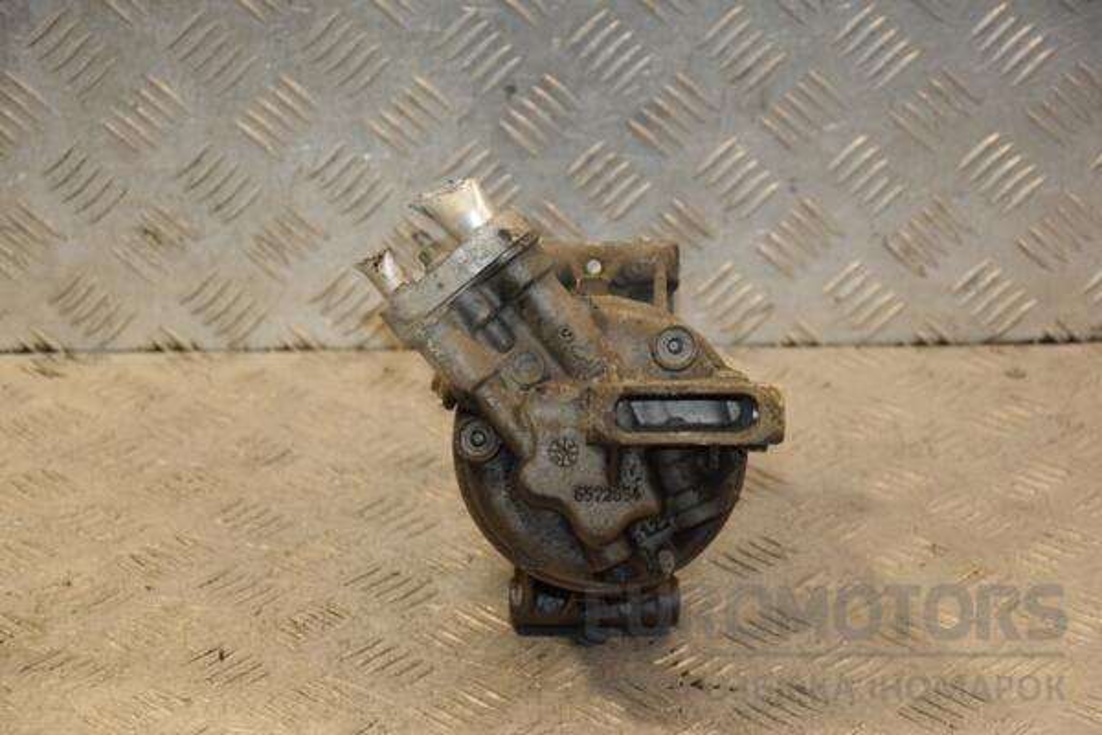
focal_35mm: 105
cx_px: 551
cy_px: 368
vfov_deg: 13.0
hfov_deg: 19.5
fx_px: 3214
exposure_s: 1/200
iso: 800
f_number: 5.3
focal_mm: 70
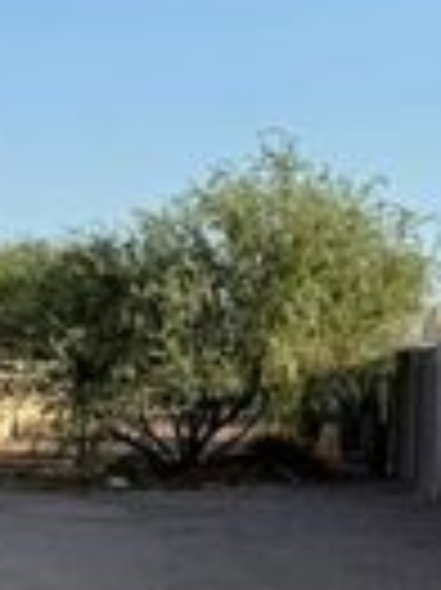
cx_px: -454
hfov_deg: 11.0
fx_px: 2076
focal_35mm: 122
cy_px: 430
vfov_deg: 16.1
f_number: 1.78
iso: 80
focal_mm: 6.76
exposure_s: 1/4310
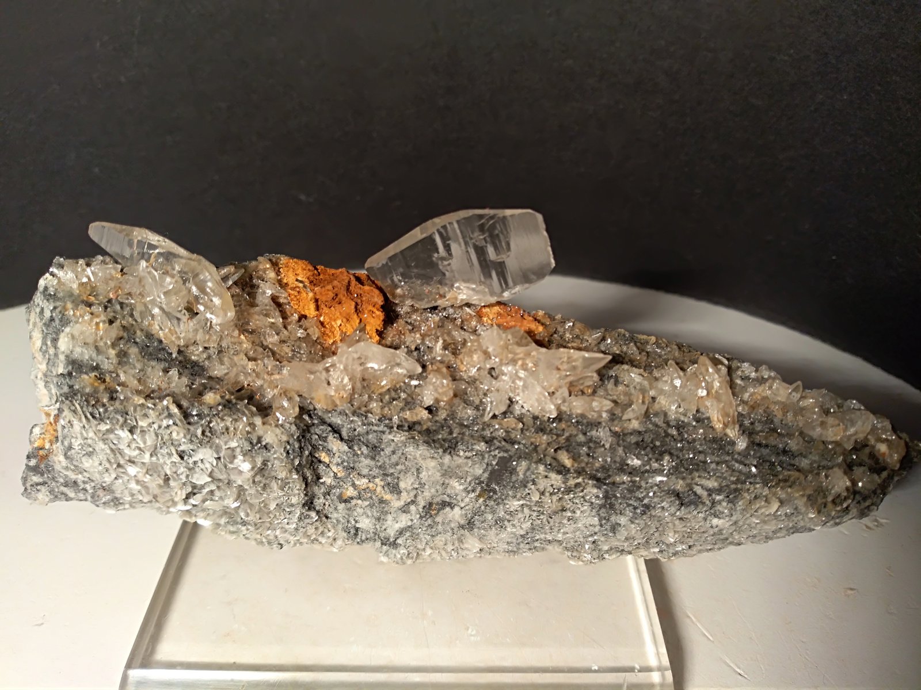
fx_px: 692
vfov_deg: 53.1
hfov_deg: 67.3
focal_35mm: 26
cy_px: 345
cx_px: 460
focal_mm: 3.54
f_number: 2
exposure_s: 1/50
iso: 149
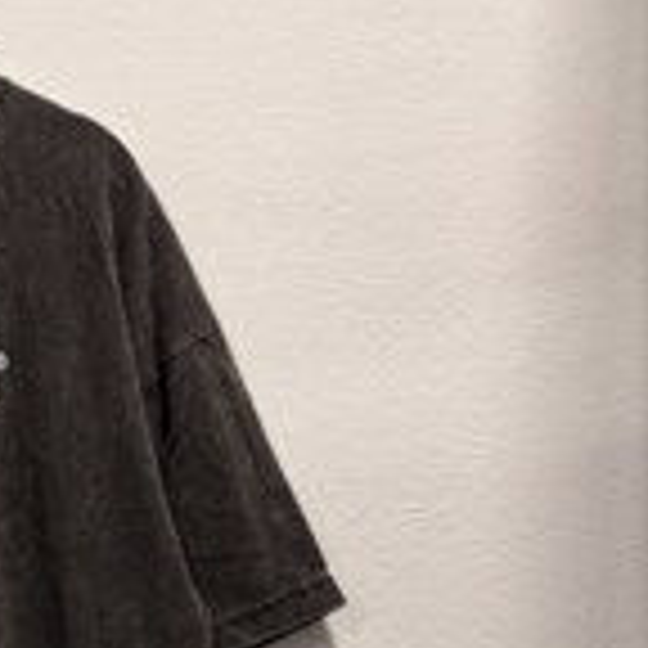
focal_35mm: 85
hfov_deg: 18.6
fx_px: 1800
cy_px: 619
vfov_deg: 19.9
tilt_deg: -0.4
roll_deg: +0.2
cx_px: -248
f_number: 1.6
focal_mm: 5.96
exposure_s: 1/50
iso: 80
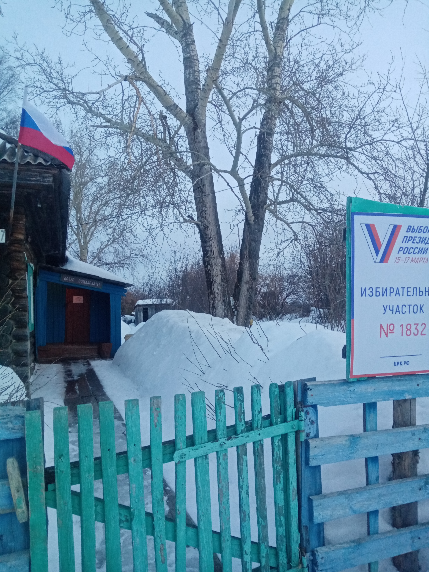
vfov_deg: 67.3
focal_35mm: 26
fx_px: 430
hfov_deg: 53.1
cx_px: 214
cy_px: 286
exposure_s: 1/33.3
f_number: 1.8
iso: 199
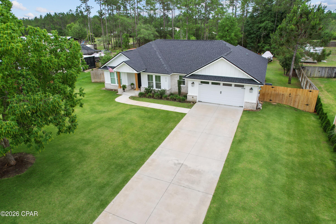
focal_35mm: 22
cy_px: 112
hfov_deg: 78.6
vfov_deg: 57.2
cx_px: 168
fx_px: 205
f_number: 2.8
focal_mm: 8.38
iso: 100
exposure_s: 1/800
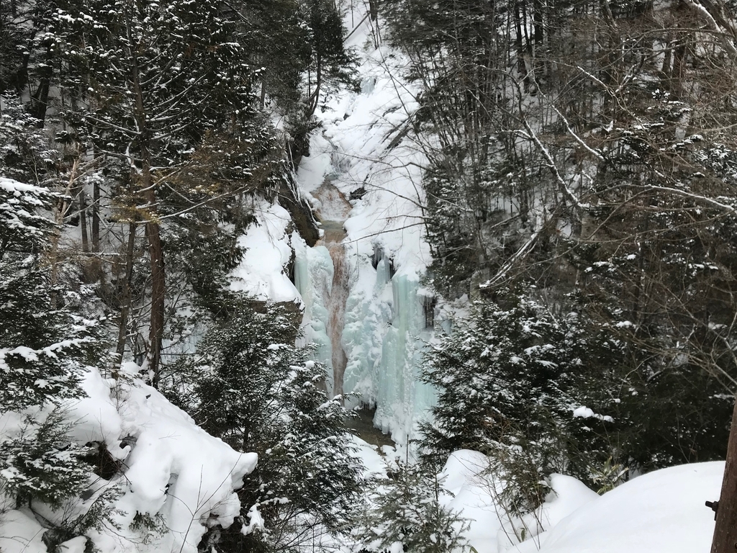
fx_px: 596
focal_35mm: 28
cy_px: 276
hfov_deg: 63.4
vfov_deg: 49.7
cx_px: 368
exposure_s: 1/798
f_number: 1.8
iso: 20
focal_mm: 3.99
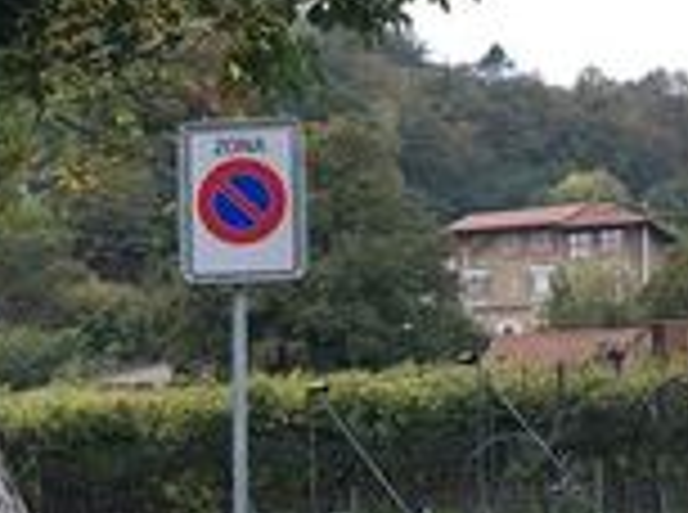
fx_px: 2260
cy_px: 486
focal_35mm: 114
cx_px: -337
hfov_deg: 15.9
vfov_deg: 12.8
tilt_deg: +4.3
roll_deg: -2.9
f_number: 2.2
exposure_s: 1/125
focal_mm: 4.15
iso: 25
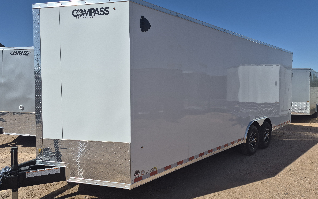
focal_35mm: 25
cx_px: 160
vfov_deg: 49.2
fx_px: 217
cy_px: 93
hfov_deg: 72.5
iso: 64
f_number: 1.8
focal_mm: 5.4
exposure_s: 1/7696
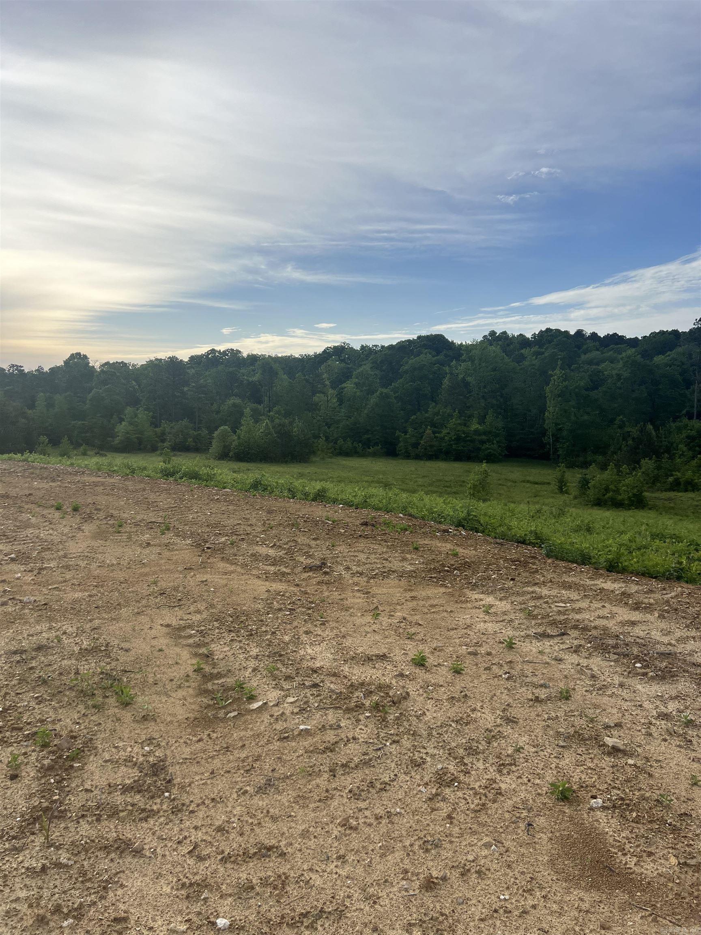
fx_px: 702
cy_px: 468
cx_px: 350
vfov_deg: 67.3
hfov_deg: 53.1
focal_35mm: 26
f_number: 1.5
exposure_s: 1/4831
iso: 50
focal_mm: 5.7
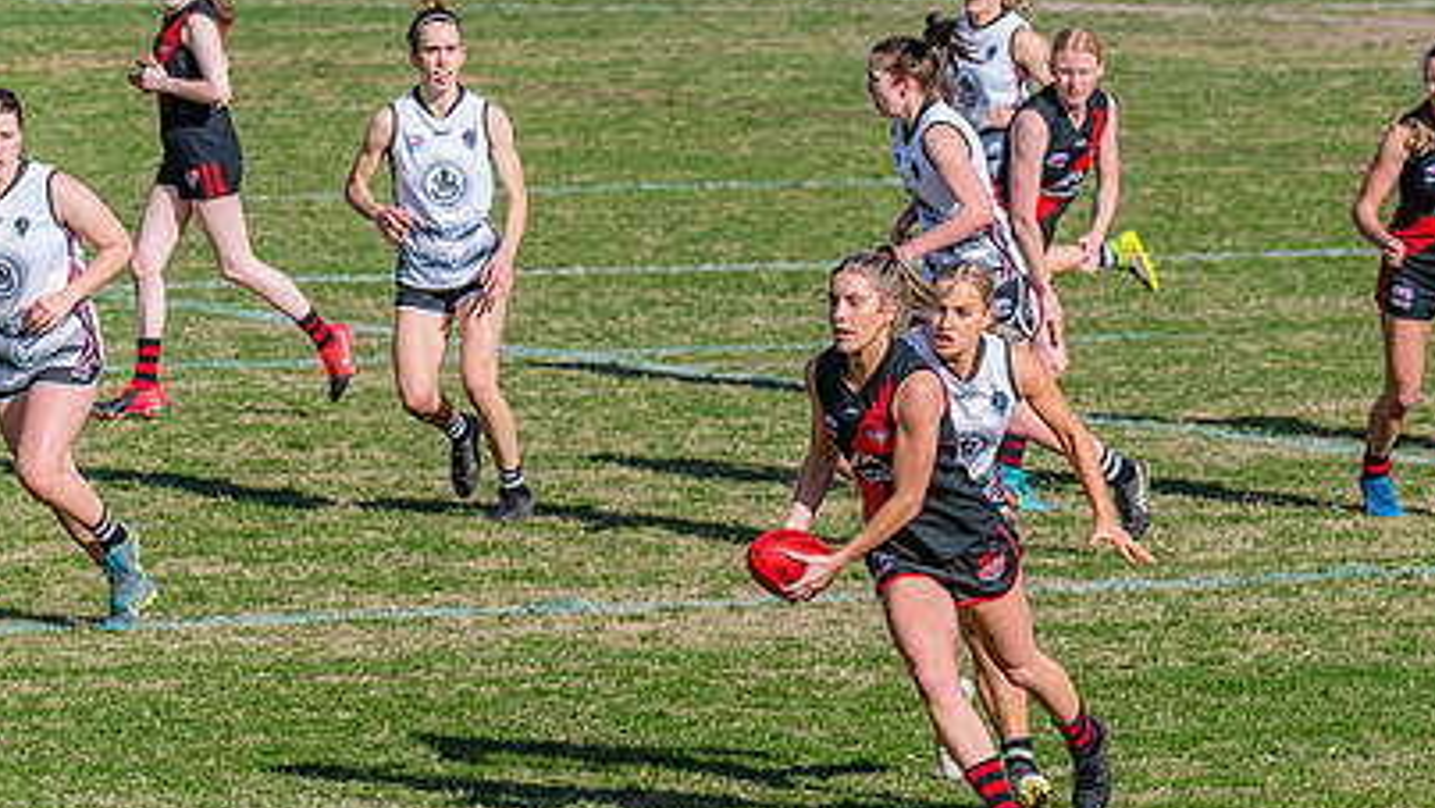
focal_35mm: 369
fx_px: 14045
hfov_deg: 5.8
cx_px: 871
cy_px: 464
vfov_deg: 3.3
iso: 800
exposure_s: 1/1600
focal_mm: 240
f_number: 9
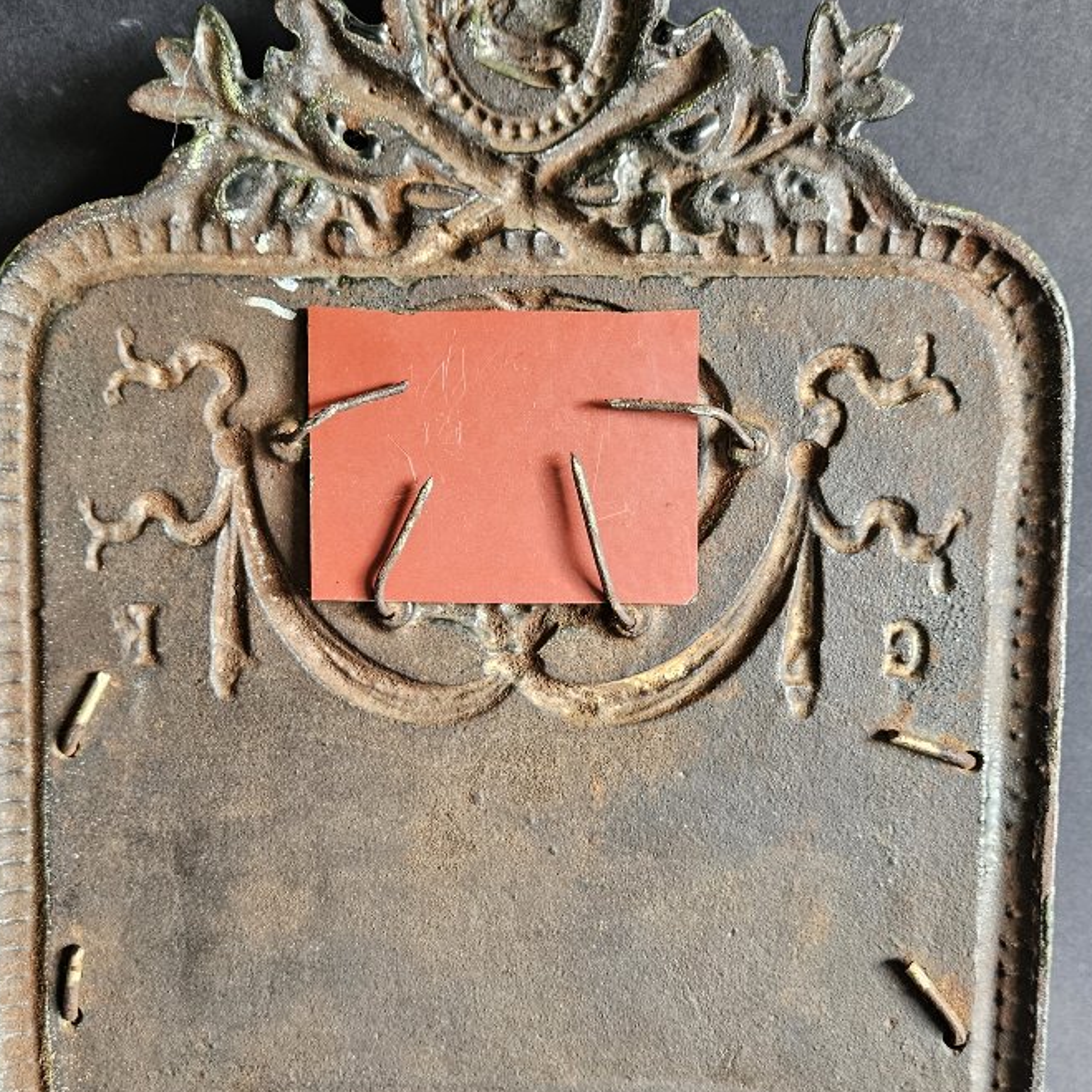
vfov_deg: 44.8
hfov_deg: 44.9
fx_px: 1321
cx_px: 510
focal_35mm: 37
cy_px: 620
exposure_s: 1/100
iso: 400
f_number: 1.8
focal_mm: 5.4
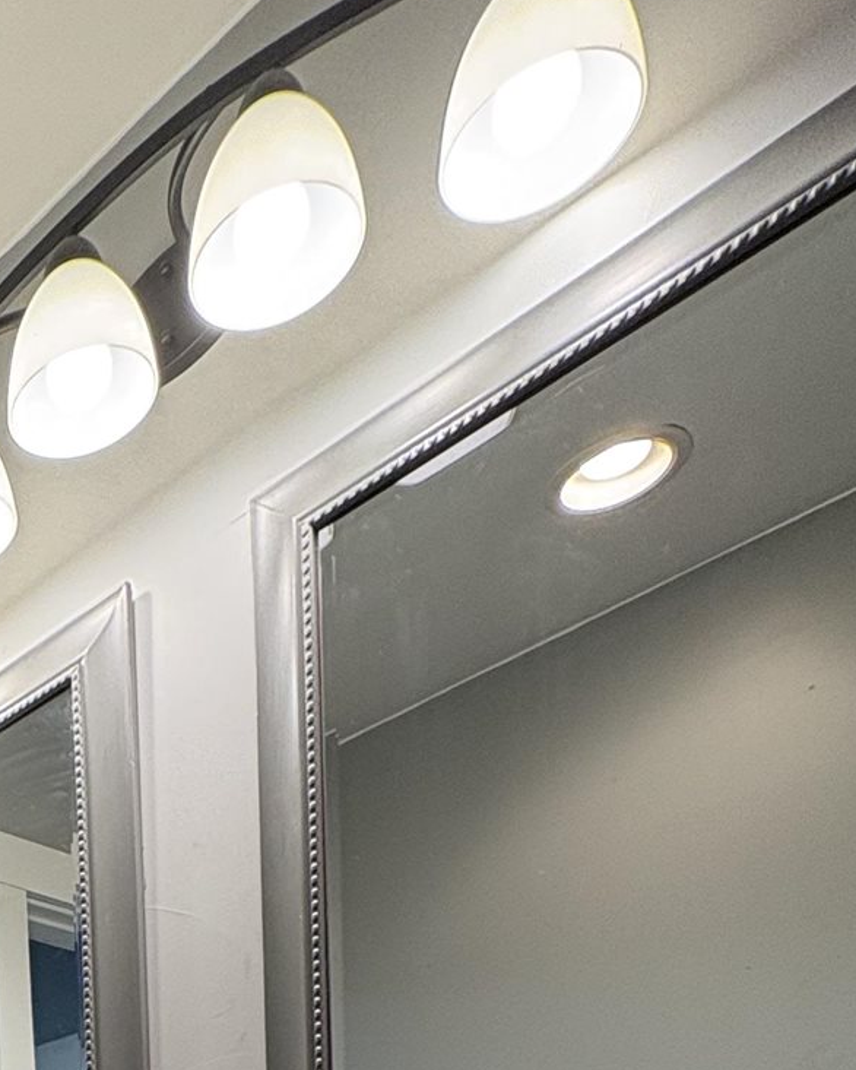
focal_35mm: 43
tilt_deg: -1.4
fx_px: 1361
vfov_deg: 29.4
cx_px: -203
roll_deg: +1.5
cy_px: 1545
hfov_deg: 29.4
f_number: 2.2
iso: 125
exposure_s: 1/60
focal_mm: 2.22
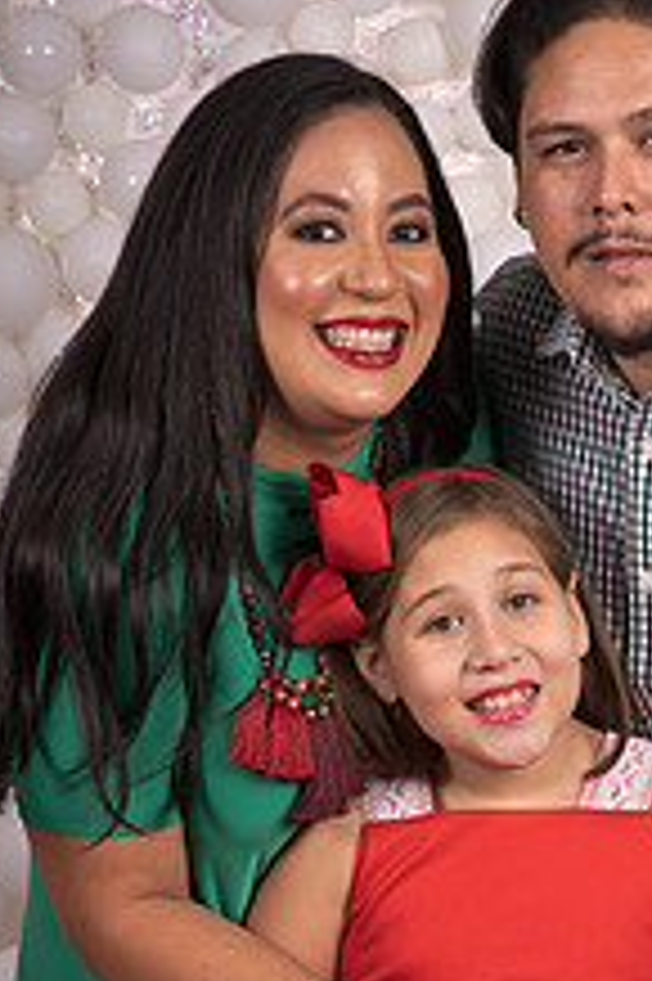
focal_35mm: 178
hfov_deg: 7.7
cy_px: 783
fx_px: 4843
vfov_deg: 11.5
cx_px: 546
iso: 50
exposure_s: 1/160
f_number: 13
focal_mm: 86
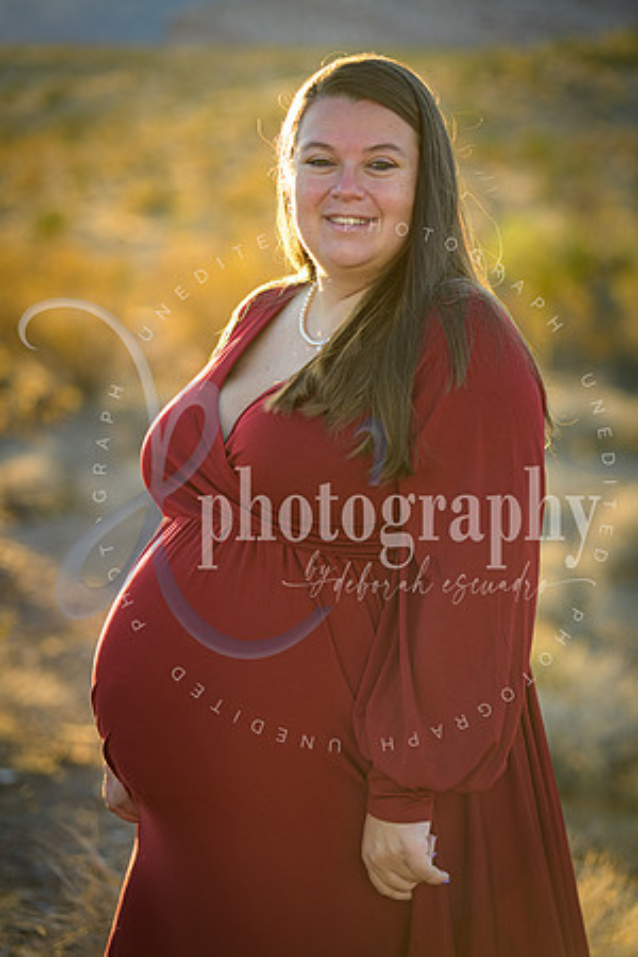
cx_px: 319
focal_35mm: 110
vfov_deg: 18.6
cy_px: 478
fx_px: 2924
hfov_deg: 12.5
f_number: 3.5
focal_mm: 110
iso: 250
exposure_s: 1/800
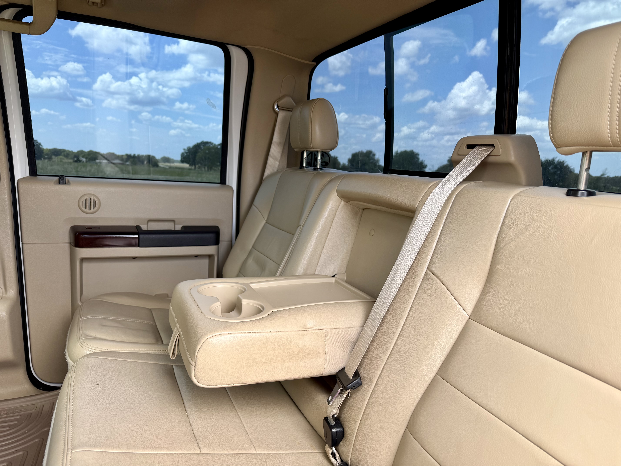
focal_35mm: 24
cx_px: 310
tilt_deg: -8.5
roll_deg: -2.9
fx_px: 431
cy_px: 233
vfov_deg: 56.8
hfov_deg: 71.6
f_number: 1.78
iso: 50
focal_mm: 6.76
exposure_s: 1/127
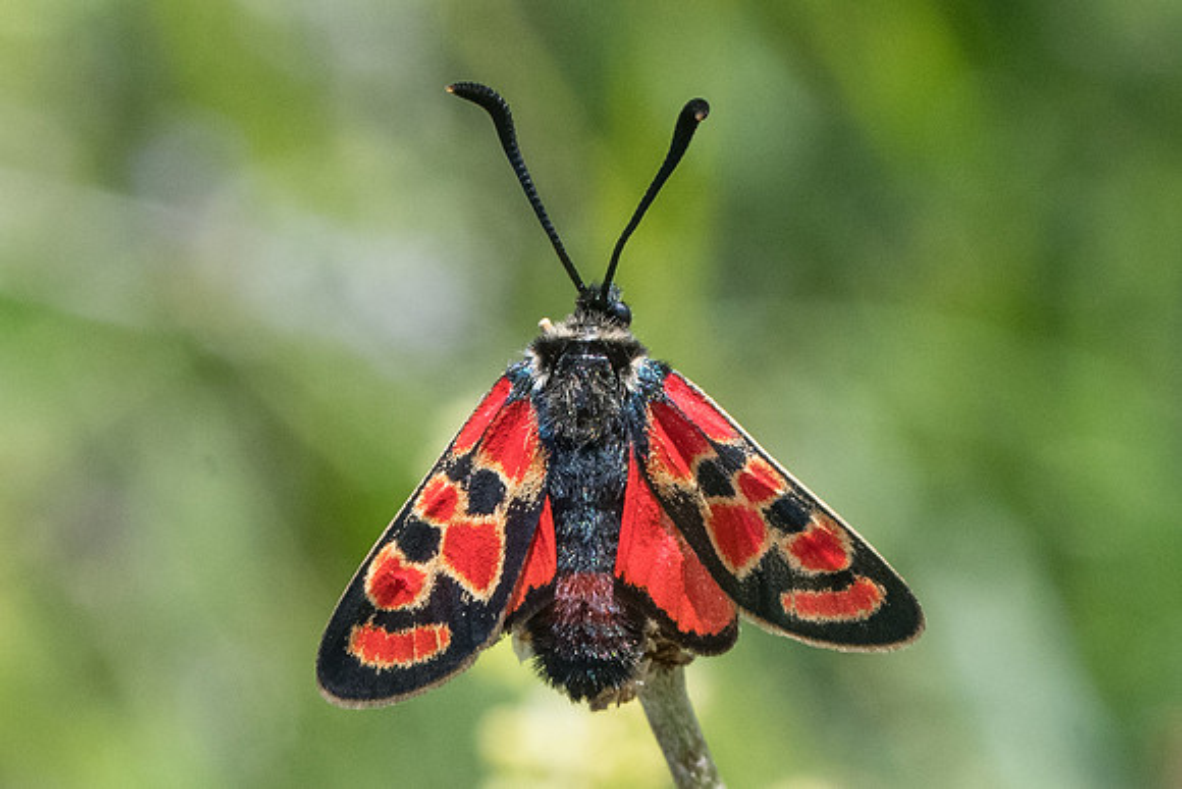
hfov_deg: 5.7
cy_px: 458
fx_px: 11922
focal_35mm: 363
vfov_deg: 3.8
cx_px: 615
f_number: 13
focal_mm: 90
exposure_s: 1/500
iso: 800
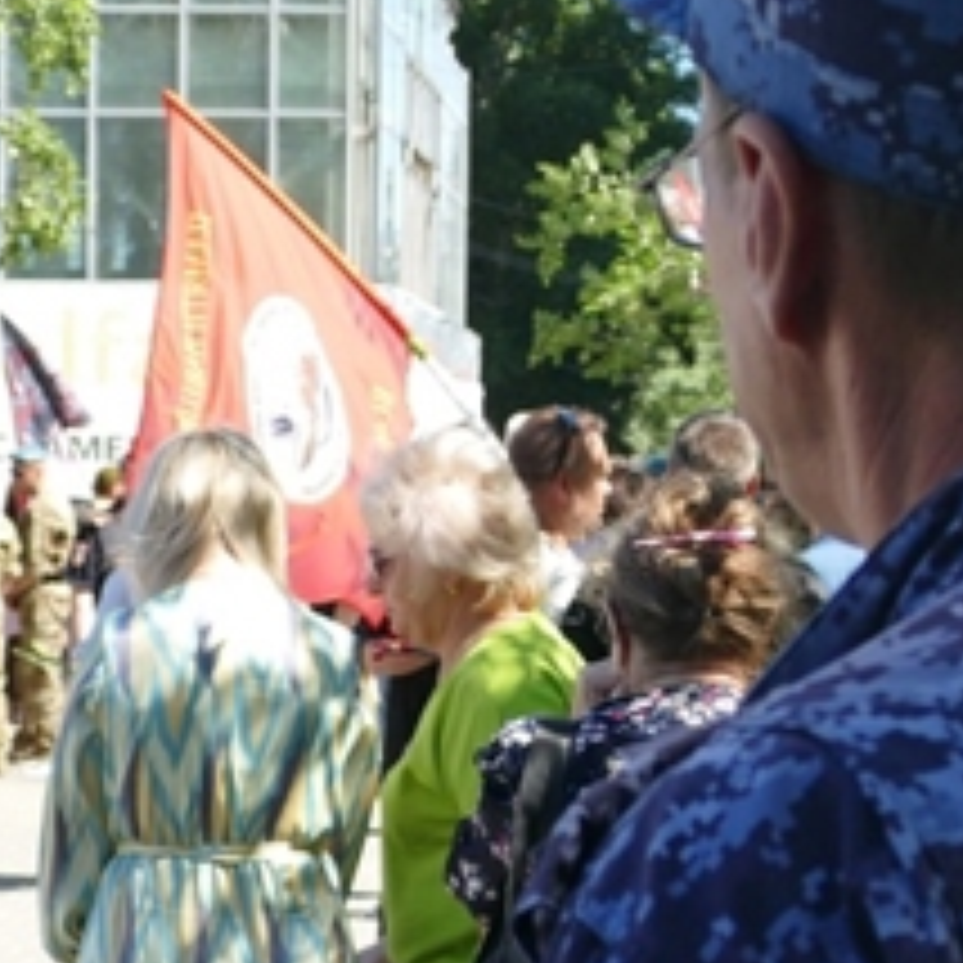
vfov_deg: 13.0
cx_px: 544
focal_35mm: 134
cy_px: 657
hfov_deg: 13.0
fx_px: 4218
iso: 125
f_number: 3.2
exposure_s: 1/500
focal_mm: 16.49
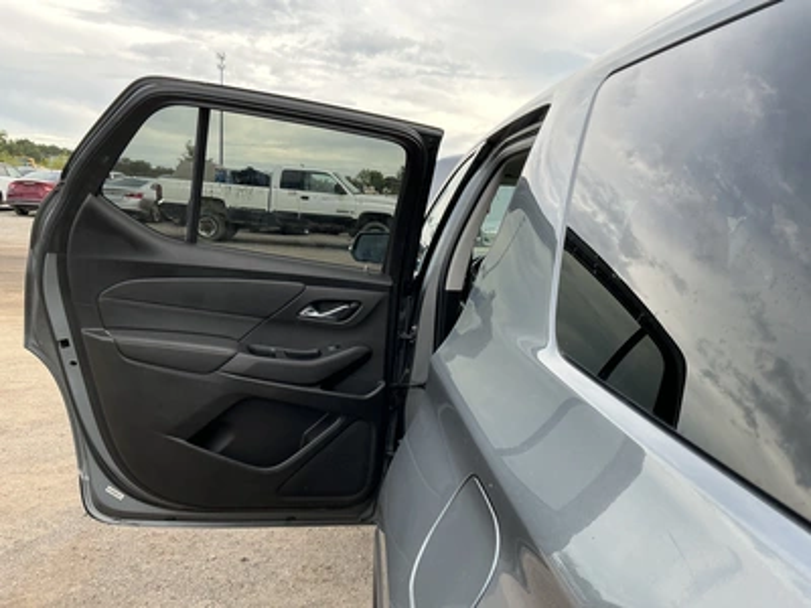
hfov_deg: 63.4
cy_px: 304
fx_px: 656
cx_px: 406
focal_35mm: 28
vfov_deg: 49.7
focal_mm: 3
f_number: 1.8
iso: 25
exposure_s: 1/358
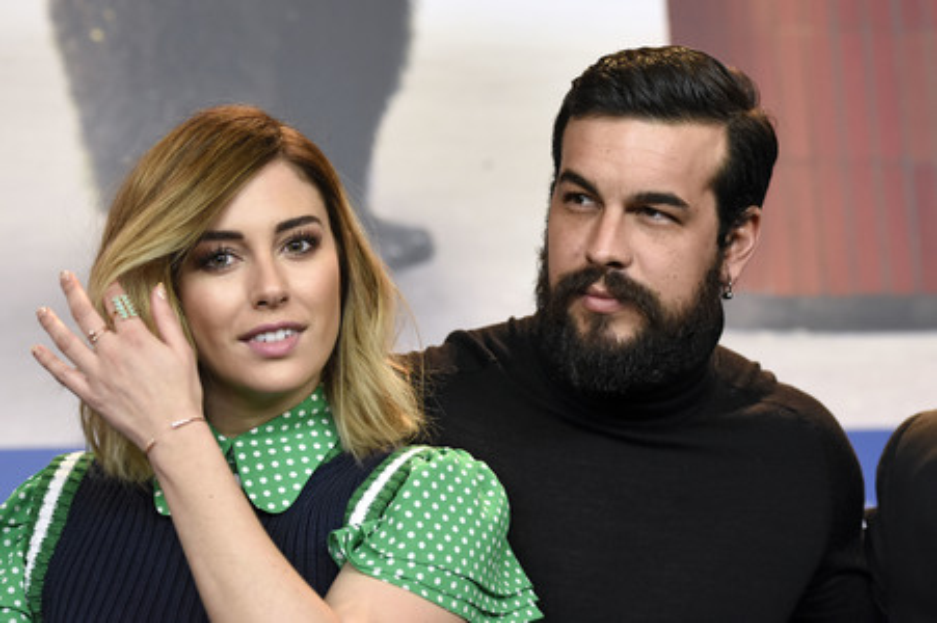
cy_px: 312
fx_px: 2731
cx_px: 468
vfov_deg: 13.0
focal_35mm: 105
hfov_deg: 19.5
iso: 1250
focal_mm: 70
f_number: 3.2
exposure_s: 1/400
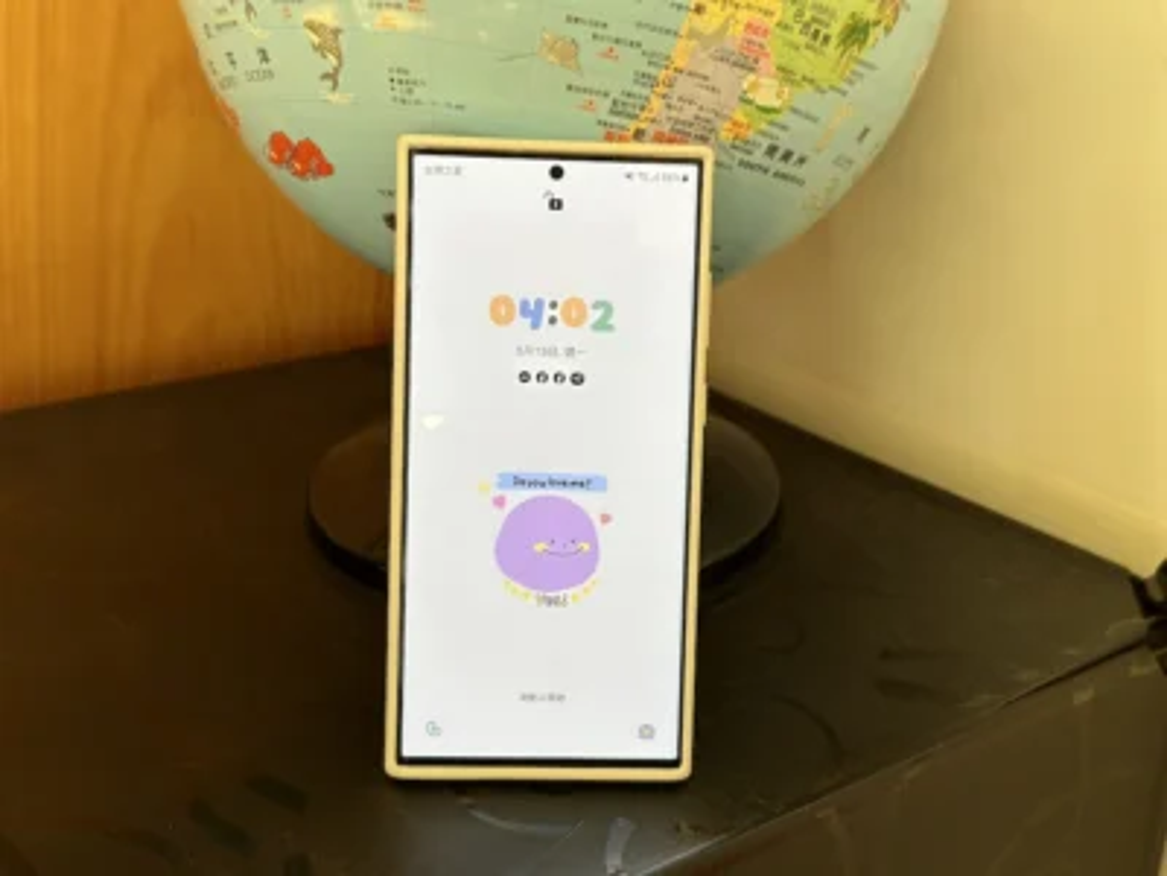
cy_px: 438
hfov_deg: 39.7
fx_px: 1618
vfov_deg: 30.3
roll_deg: -2.1
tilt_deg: -22.8
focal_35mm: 48
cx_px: 584
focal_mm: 6.86
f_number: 1.78
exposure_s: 1/48
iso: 100
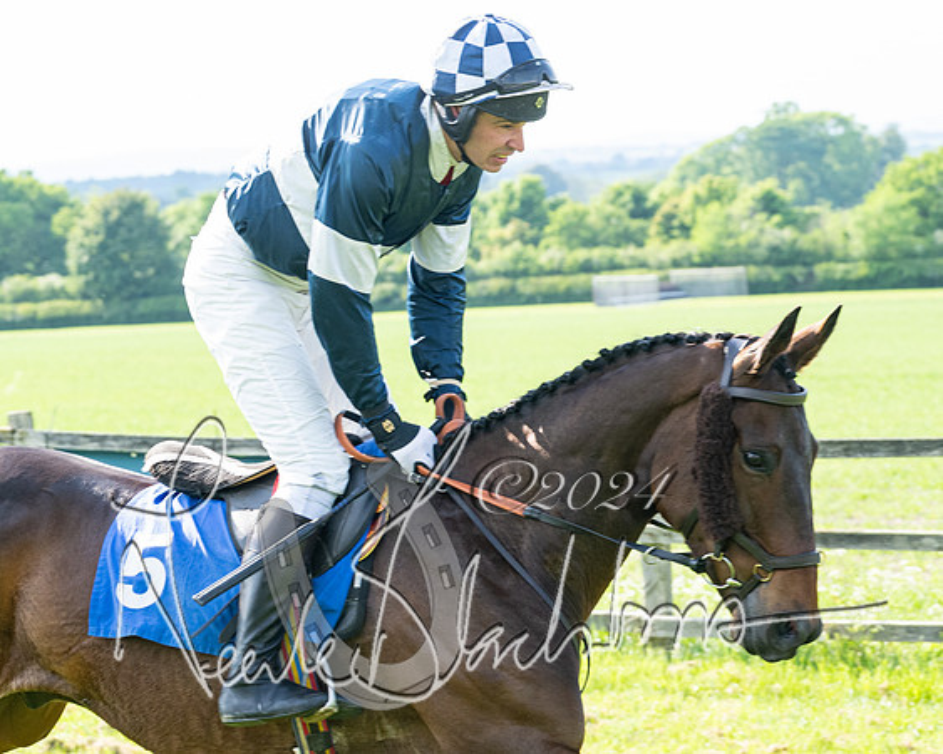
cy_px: 440
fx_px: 4582
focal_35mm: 164
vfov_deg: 9.4
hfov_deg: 11.7
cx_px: 383
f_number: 5
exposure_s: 1/640
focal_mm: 70
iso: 400
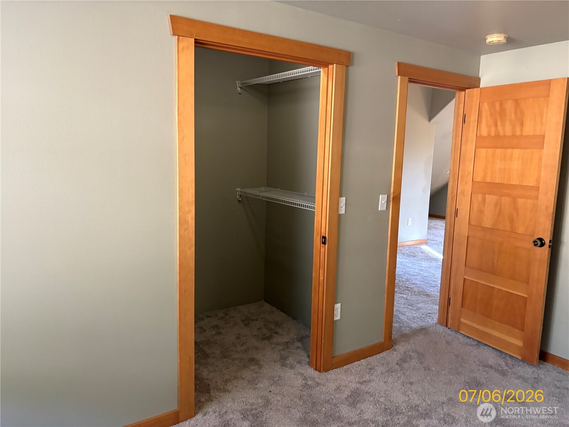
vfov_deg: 53.1
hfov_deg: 67.3
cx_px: 284
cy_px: 214
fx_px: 427
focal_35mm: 26
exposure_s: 1/60
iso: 320
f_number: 1.6
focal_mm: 5.96
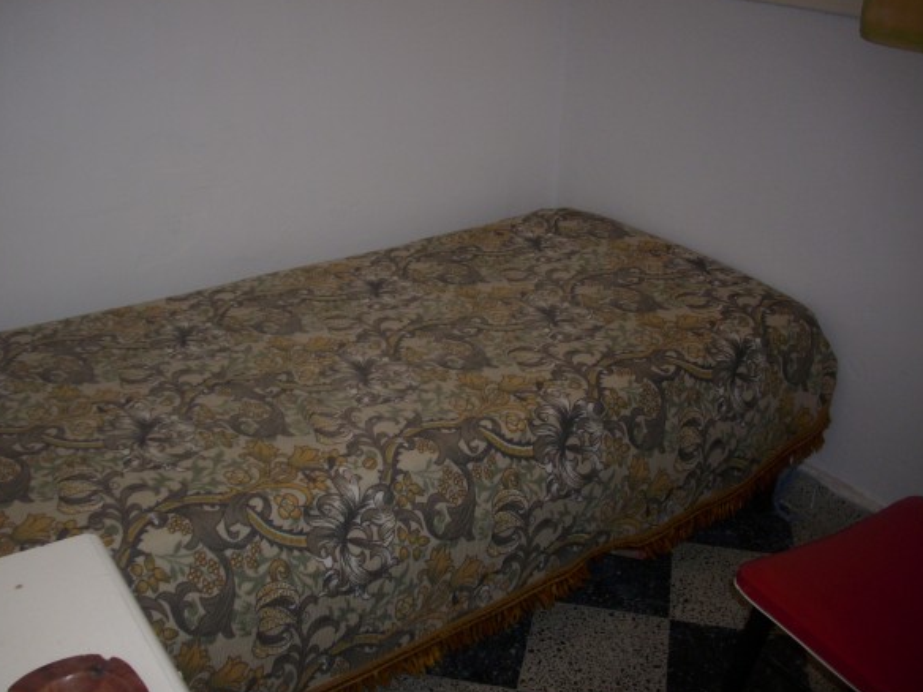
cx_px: 433
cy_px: 332
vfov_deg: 41.8
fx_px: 907
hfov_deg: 53.9
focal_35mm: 34
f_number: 2.8
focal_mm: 6.2
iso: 50
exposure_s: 1/30
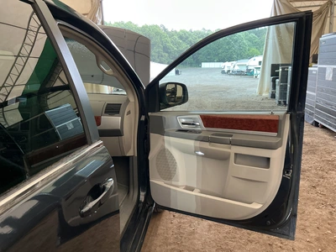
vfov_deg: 49.7
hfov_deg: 63.4
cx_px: 168
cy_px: 126
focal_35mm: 28
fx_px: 272
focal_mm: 3
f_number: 1.8
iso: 64
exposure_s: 1/60
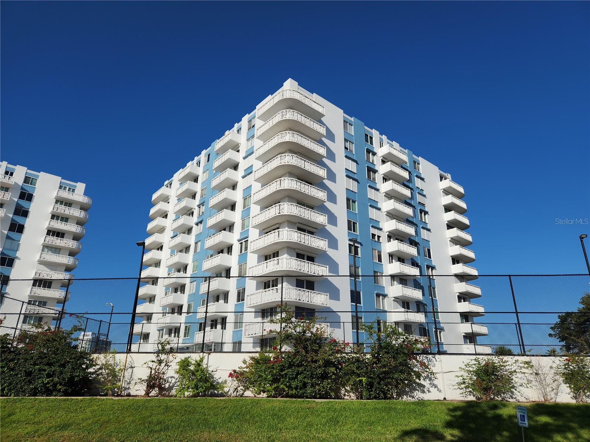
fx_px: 392
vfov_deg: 58.9
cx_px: 295
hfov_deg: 73.9
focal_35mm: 23
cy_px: 221
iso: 20
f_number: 1.8
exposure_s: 1/3246
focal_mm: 5.4
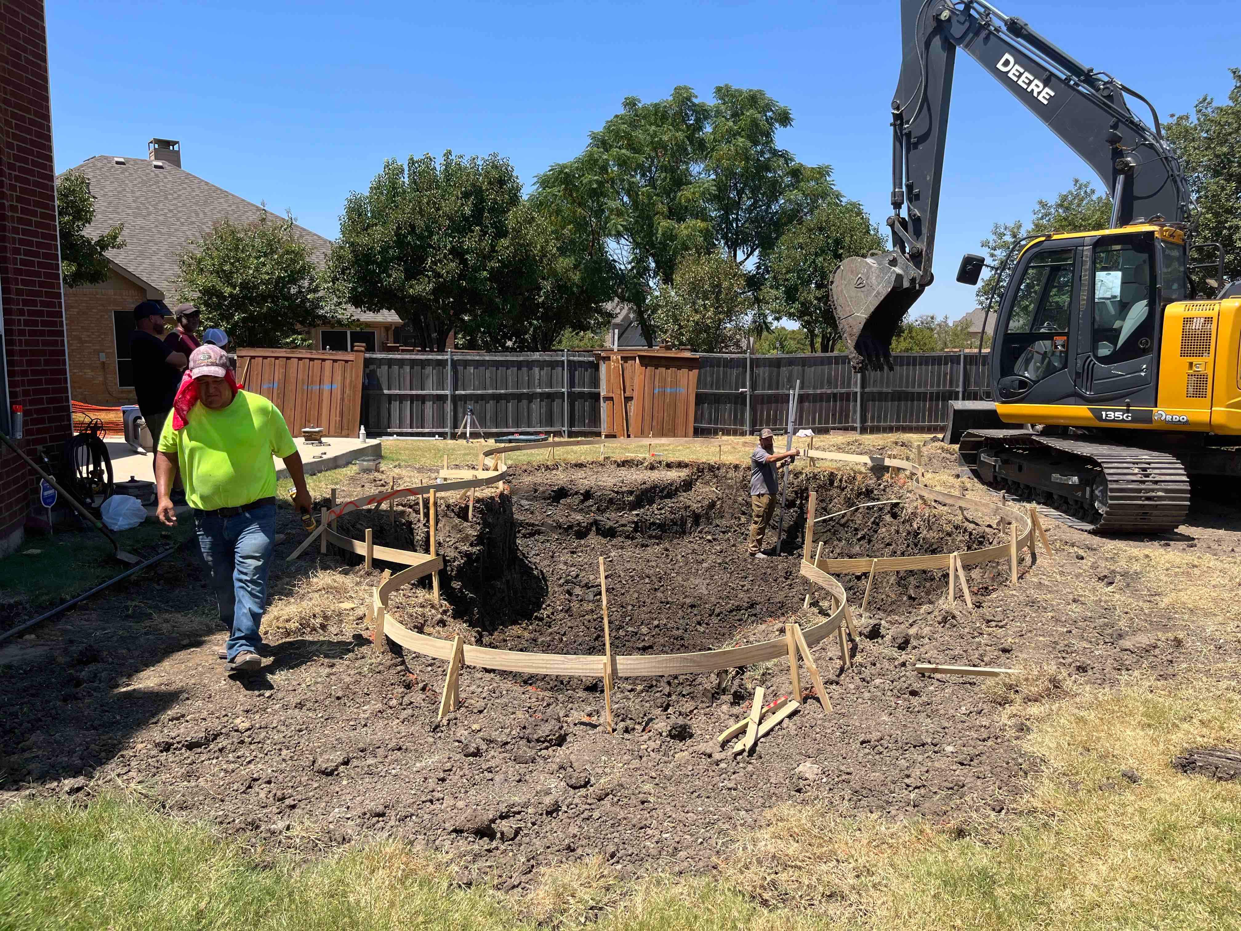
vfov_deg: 53.1
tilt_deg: -7.3
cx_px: 620
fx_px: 932
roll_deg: -0.5
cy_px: 466
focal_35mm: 26
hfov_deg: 67.3
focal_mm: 5.1
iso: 50
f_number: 1.6
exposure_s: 1/2463
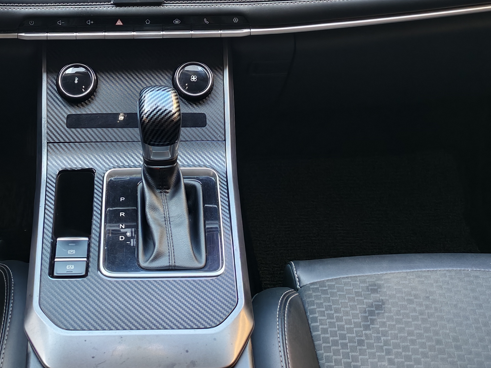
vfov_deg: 25.5
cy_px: -36
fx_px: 752
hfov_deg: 35.4
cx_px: 122
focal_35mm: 53
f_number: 1.57
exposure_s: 1/100
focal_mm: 5.6
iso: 234
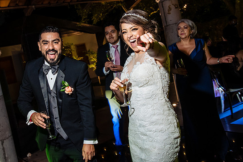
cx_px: 89
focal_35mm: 41
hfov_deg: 46.9
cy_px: 62
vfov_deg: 32.5
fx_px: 277
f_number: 7.1
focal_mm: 32
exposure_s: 1/30
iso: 2000
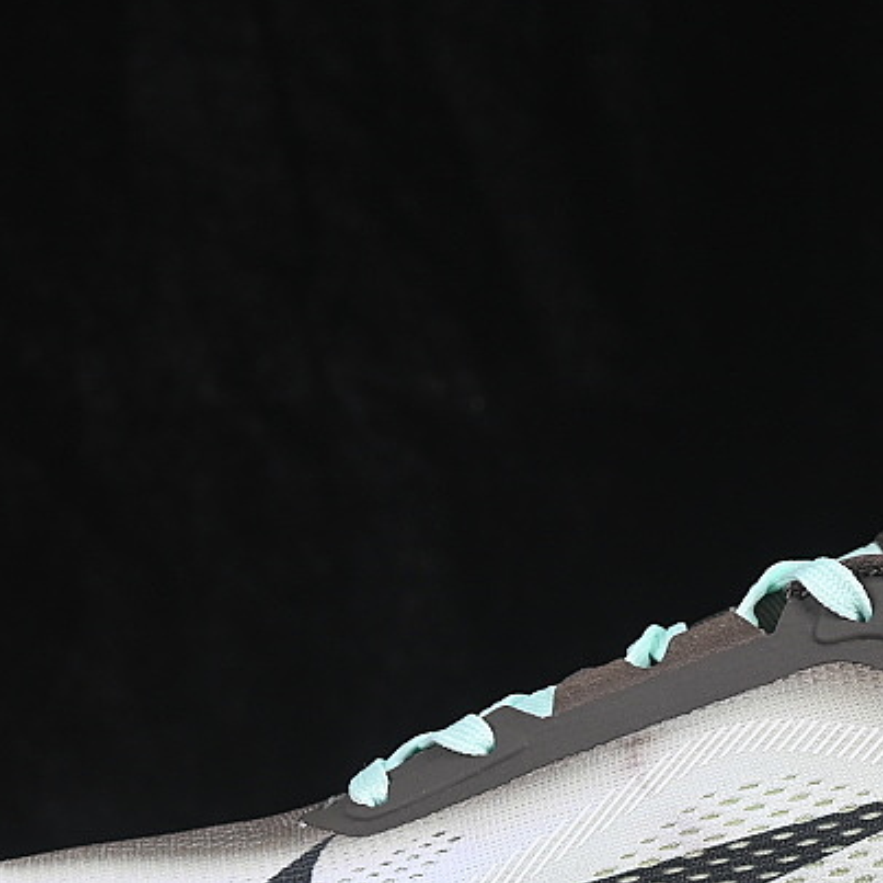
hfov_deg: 10.2
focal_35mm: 171
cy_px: 706
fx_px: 4935
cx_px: 703
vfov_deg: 10.2
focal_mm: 50
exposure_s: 1/80
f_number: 8
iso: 160
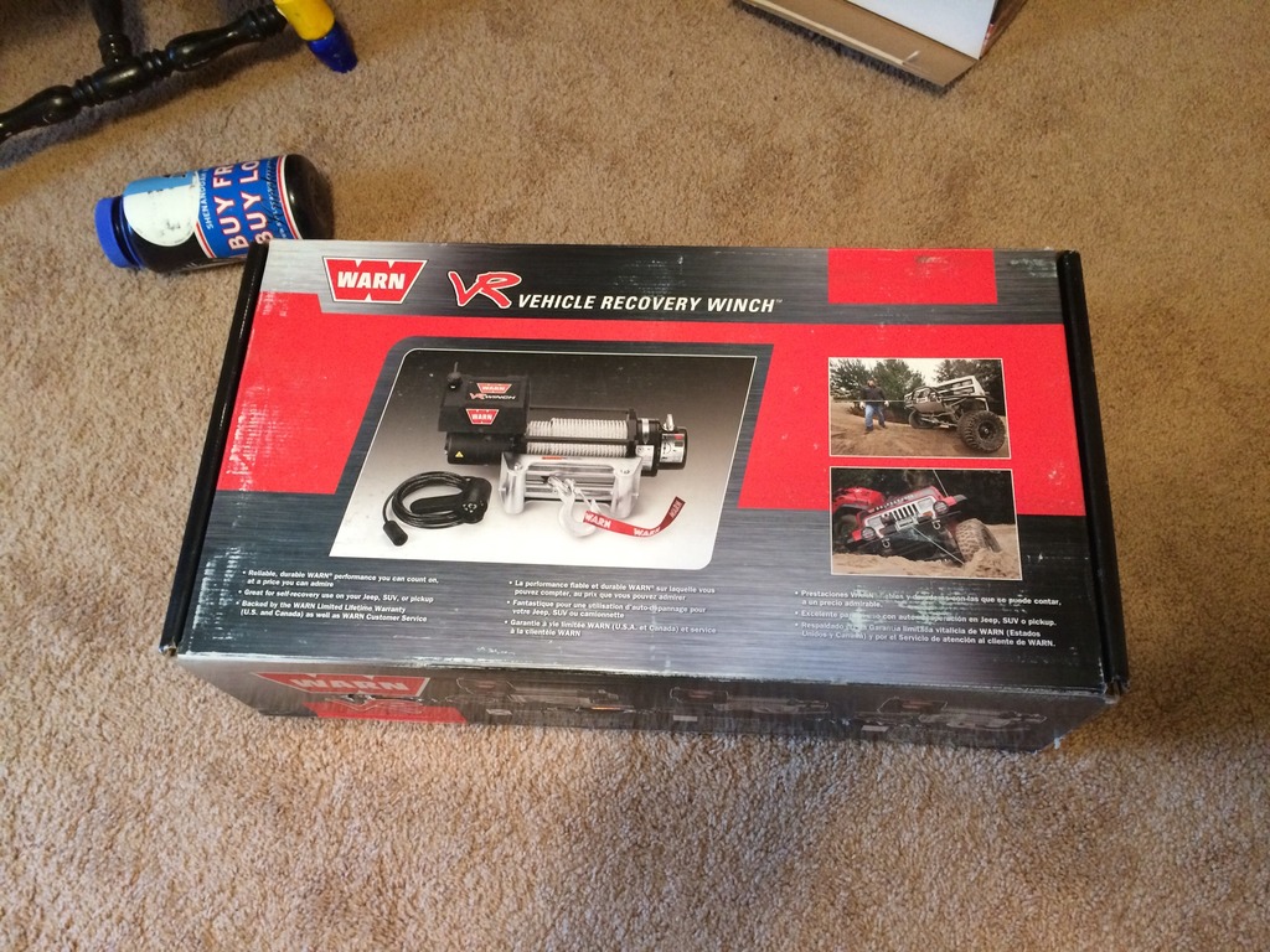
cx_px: 635
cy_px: 476
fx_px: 1064
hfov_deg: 61.7
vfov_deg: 48.2
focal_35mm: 29
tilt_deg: -67.3
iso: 250
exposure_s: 1/30
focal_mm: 4.15
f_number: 2.2
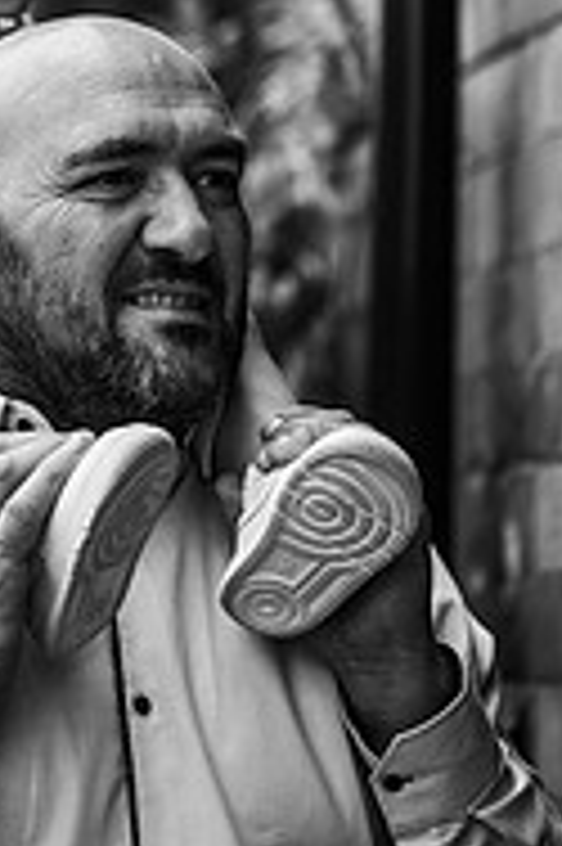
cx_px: 29
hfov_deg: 6.7
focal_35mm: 204
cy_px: 32
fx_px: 4785
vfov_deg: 10.0
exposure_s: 1/1000
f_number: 1.8
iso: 100
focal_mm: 85
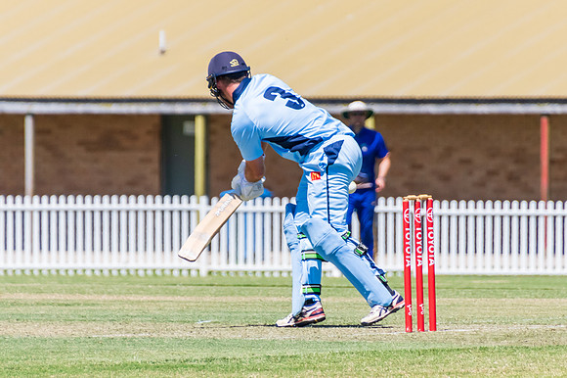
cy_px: 153
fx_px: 14912
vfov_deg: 1.4
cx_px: 277
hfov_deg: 2.2
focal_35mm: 947
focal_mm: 400
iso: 400
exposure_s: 1/3200
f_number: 6.3
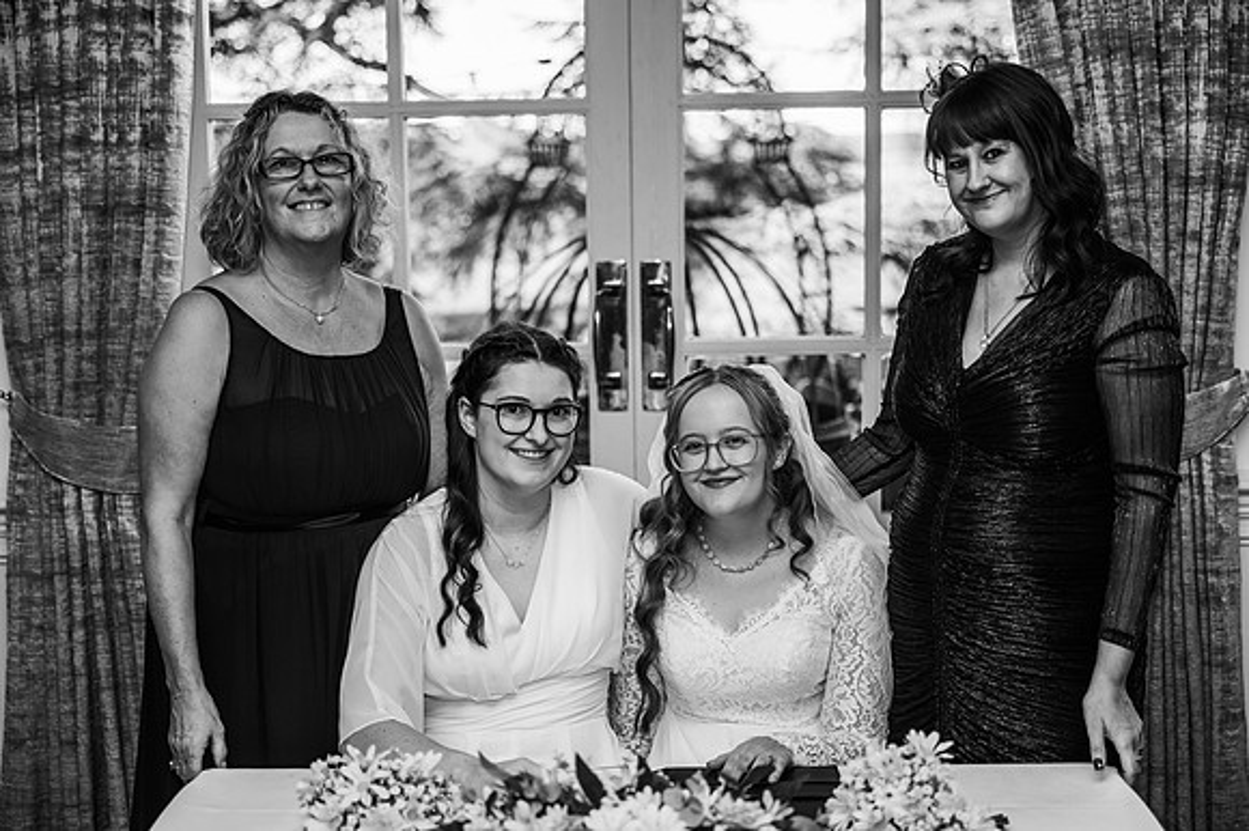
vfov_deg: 25.5
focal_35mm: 53
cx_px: 624
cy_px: 416
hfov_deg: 37.5
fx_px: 1838
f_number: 2.8
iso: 100
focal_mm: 53
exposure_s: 1/200
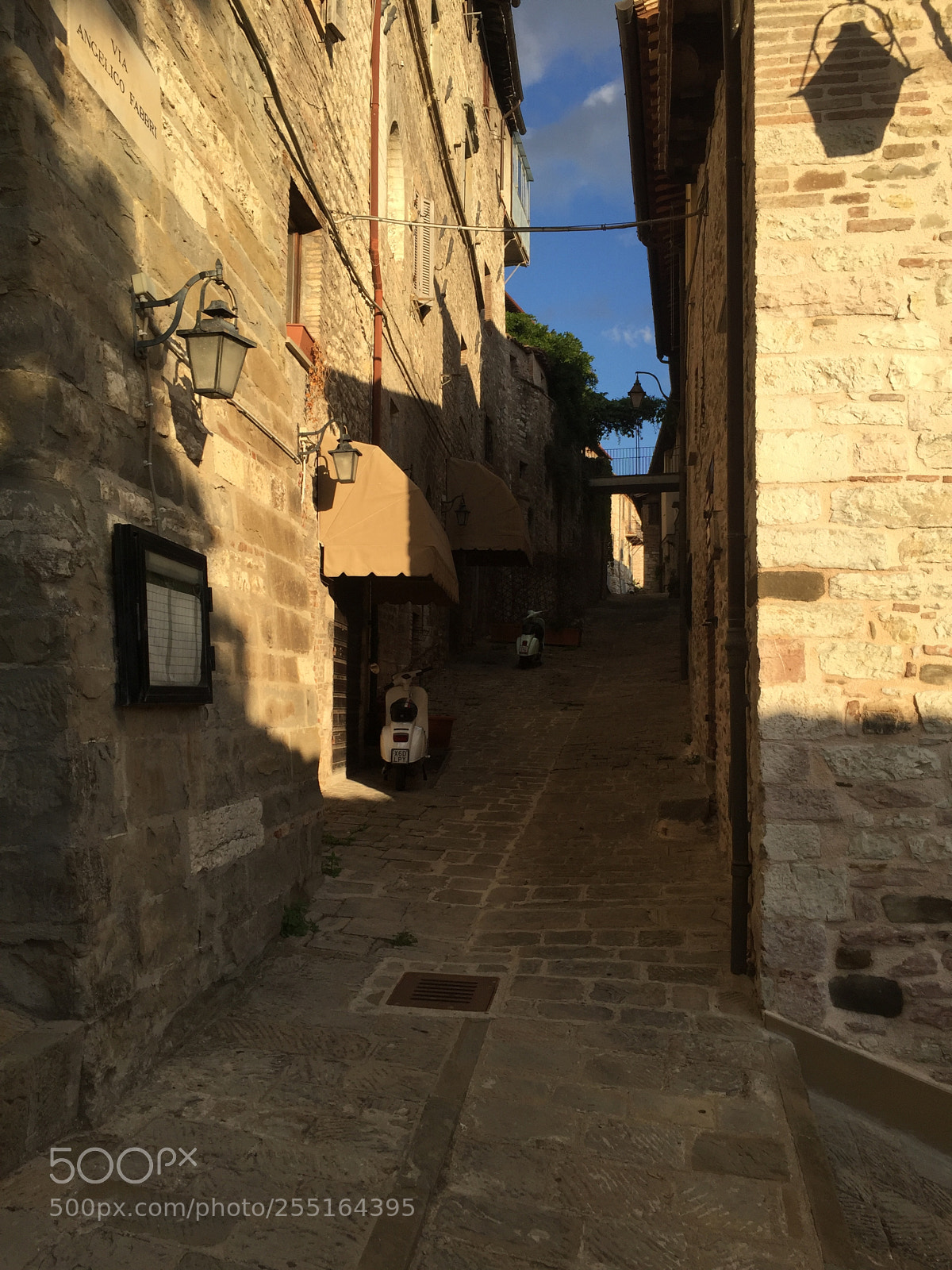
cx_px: 476
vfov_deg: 61.7
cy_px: 635
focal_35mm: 29
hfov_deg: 48.2
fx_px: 1063
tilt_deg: +3.3
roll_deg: -2.4
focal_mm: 4.15
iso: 32
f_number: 2.2
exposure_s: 1/1199
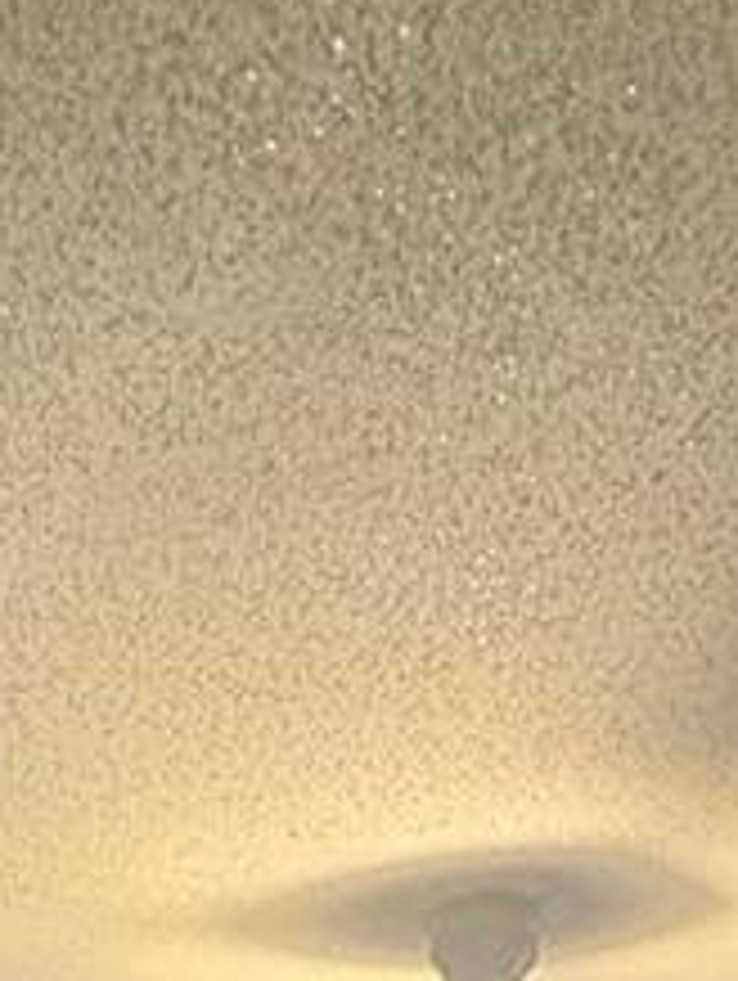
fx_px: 2185
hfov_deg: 19.2
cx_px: 428
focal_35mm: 77
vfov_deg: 16.3
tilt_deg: -13.7
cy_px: 2169
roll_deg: +2.4
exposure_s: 1/60
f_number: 2.2
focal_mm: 2.22
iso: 800
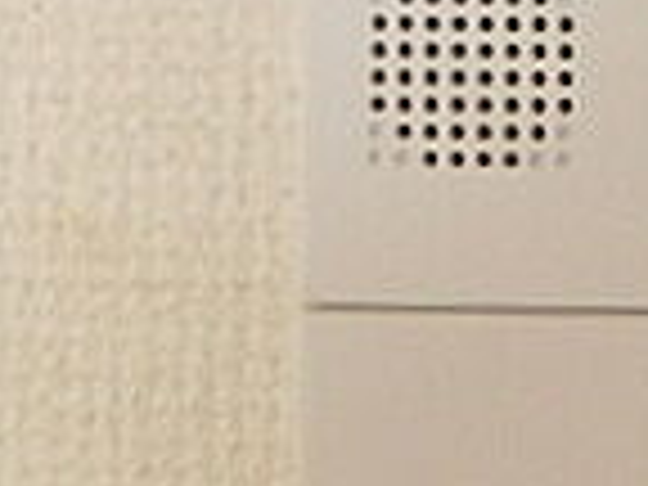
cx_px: 850
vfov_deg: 13.6
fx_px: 1909
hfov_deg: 18.0
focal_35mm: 102
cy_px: -261
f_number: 3
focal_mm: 4
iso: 250
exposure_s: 1/30
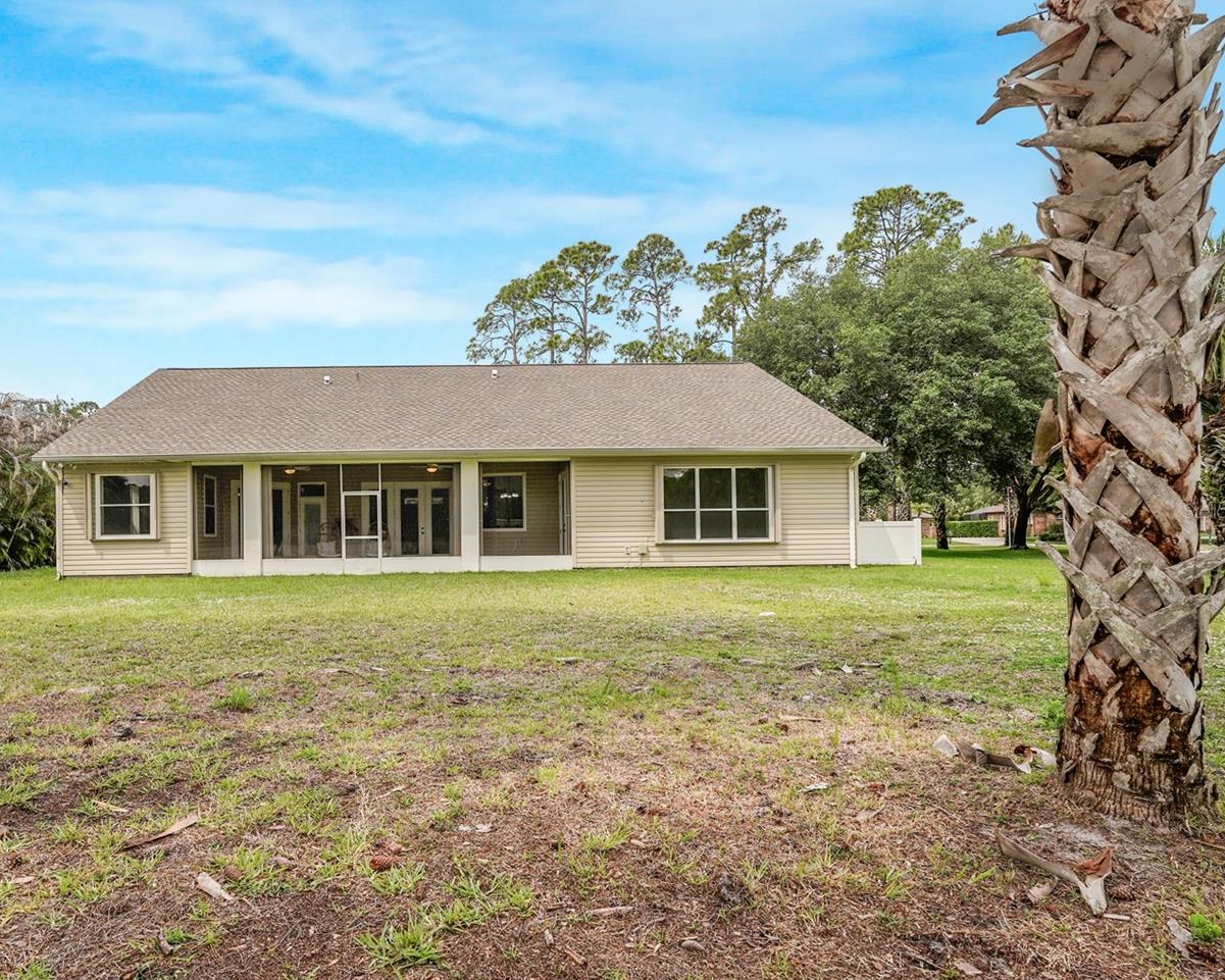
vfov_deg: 68.1
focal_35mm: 20
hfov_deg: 78.9
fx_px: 725
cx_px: 458
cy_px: 511
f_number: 8
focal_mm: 16
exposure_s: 1/400
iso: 400
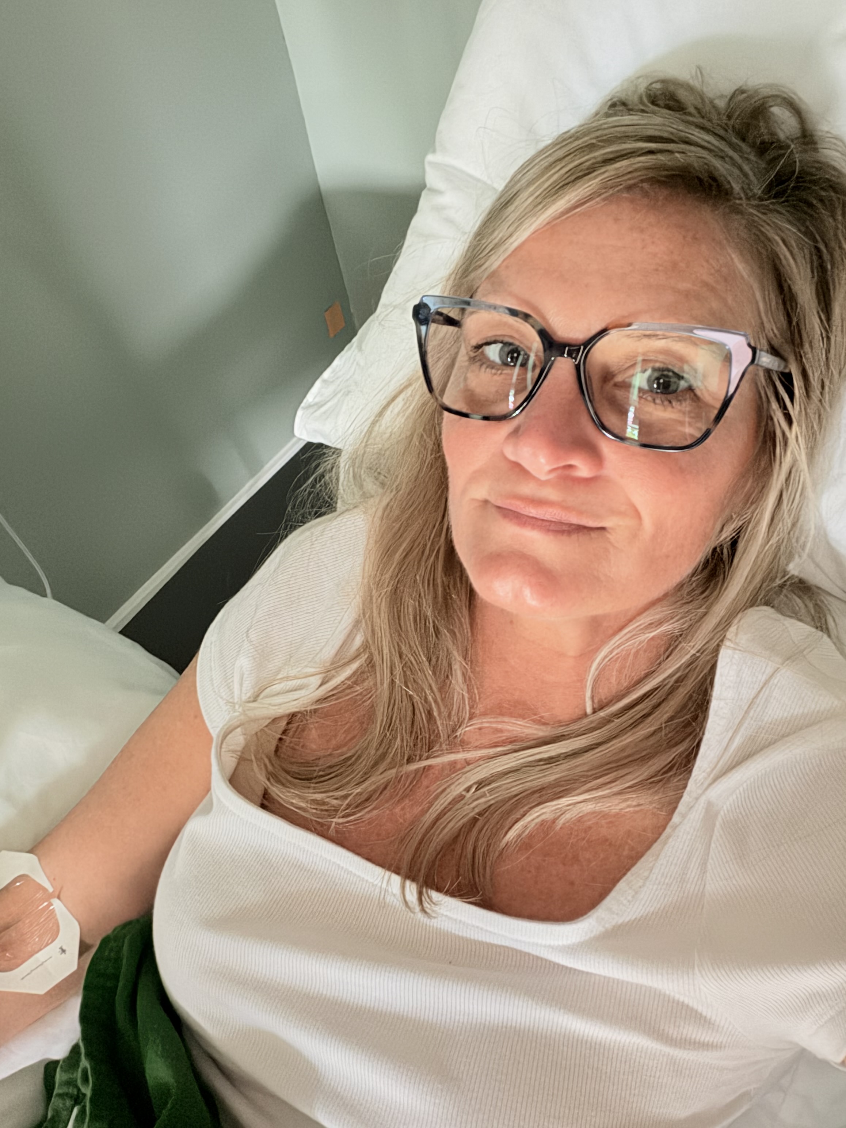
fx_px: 978
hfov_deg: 46.8
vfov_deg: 60.0
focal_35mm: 30
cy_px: 564
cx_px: 423
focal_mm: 2.71
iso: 1000
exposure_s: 1/15
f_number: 1.9
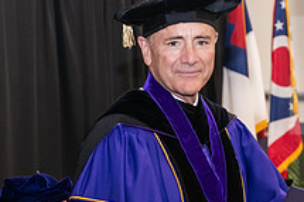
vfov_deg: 7.7
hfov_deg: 11.5
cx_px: 247
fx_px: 1502
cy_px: 187
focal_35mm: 178
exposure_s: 1/125
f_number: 5
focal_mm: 66
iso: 2500
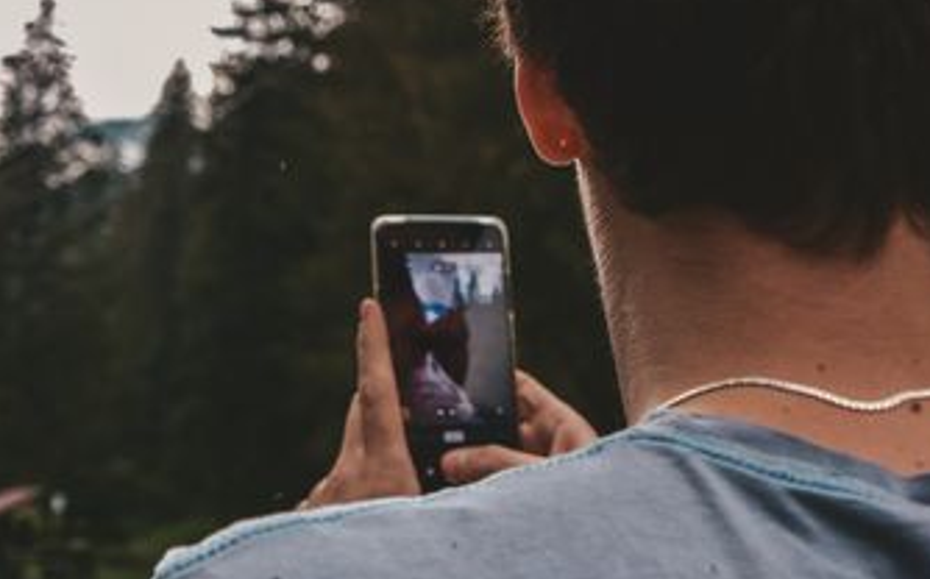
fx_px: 1545
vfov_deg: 21.2
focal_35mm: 61
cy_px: 203
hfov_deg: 33.5
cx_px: 464
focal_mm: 26
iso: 320
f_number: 4.5
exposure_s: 1/640
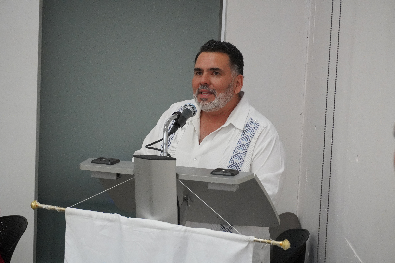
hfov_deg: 27.0
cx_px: 198
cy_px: 132
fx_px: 823
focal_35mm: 75
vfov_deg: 18.2
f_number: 5.6
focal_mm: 50
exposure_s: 1/160
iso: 4000
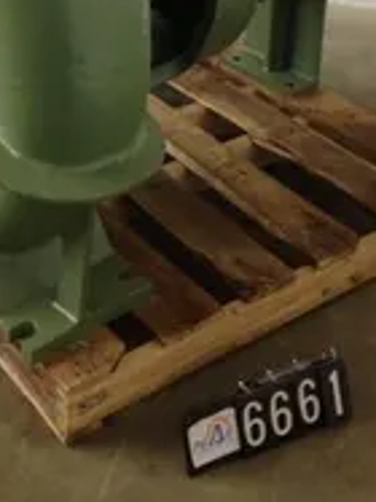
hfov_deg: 19.5
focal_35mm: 75
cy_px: 8
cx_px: 113
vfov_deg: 24.9
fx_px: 1087
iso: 160
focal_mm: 4.28
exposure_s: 1/20
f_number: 2.4
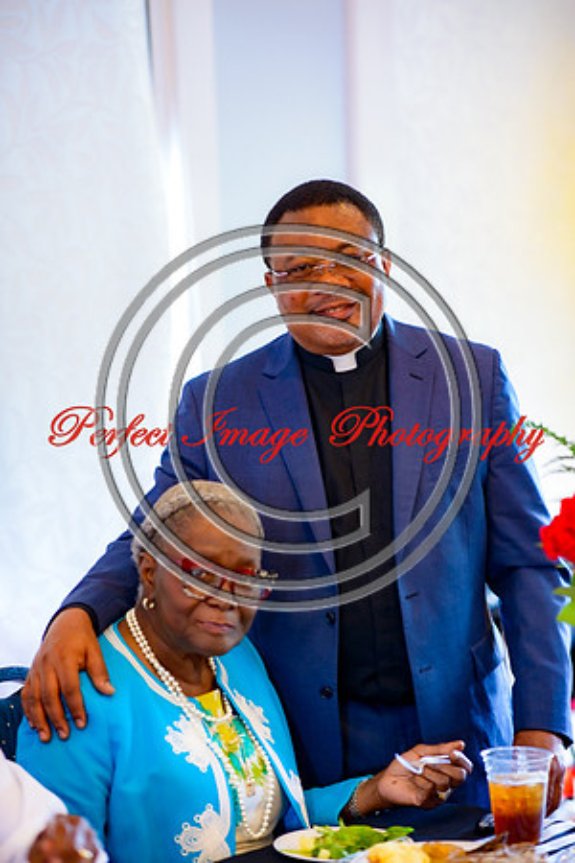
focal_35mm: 105
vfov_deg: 19.5
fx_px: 2515
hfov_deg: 13.0
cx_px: 288
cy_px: 432
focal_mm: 105
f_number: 2.2
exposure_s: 1/125
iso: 900
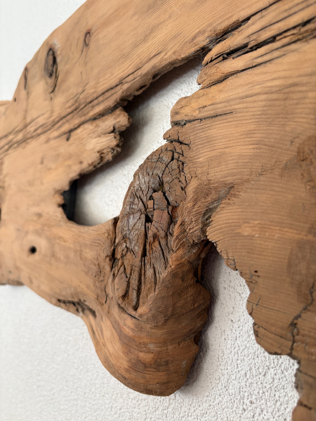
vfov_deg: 67.3
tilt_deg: +3.3
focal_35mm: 26
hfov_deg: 53.1
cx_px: 158
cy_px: 210
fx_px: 316
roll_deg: -2.6
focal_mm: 5.96
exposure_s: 1/118
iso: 125
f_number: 1.6
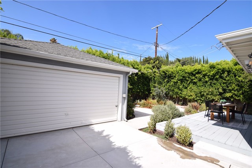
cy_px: 84
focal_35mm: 16
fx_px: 116
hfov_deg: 95.0
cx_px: 126
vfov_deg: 72.1
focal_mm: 11
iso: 200
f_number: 10
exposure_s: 1/400
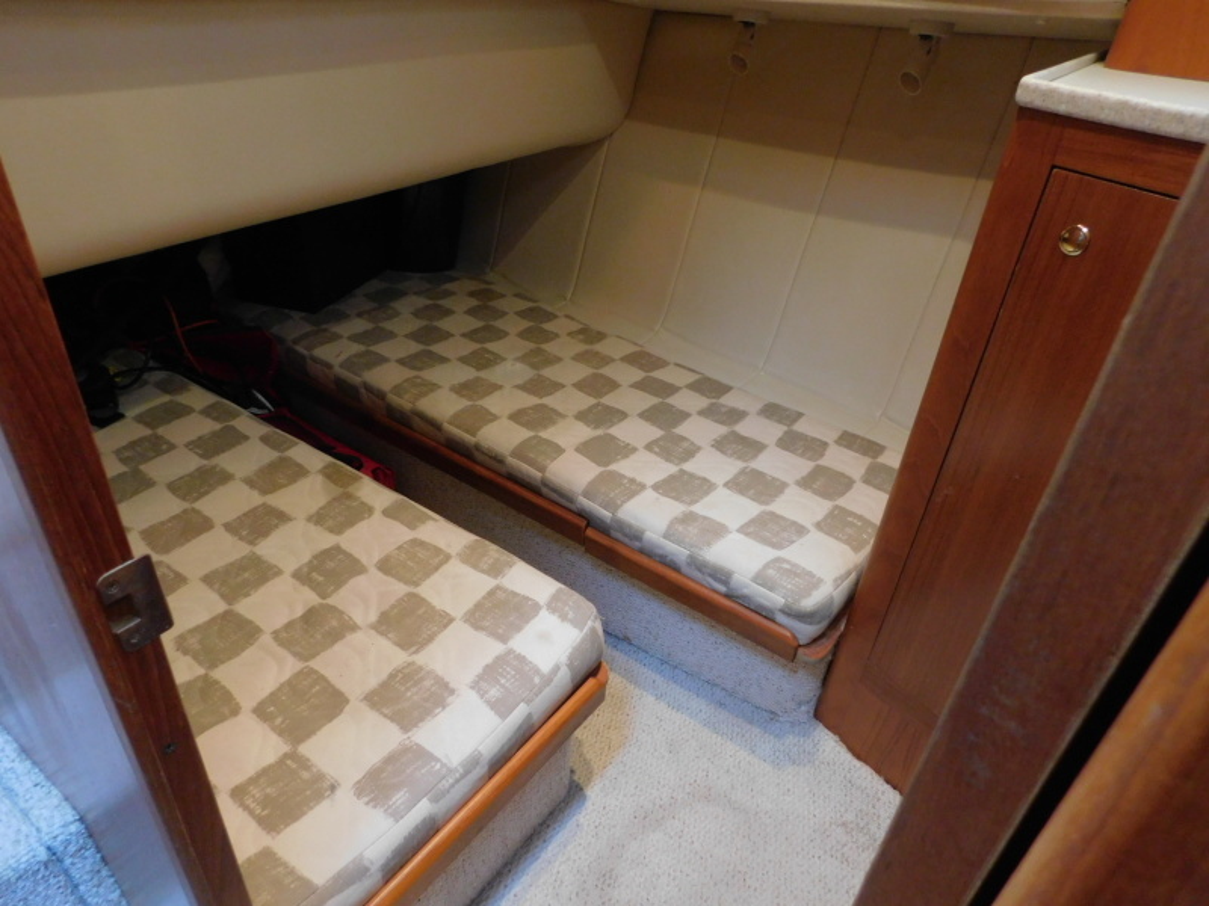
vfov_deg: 58.9
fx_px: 803
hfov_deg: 73.9
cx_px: 604
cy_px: 453
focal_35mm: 23
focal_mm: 4
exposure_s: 1/13
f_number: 3
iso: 400
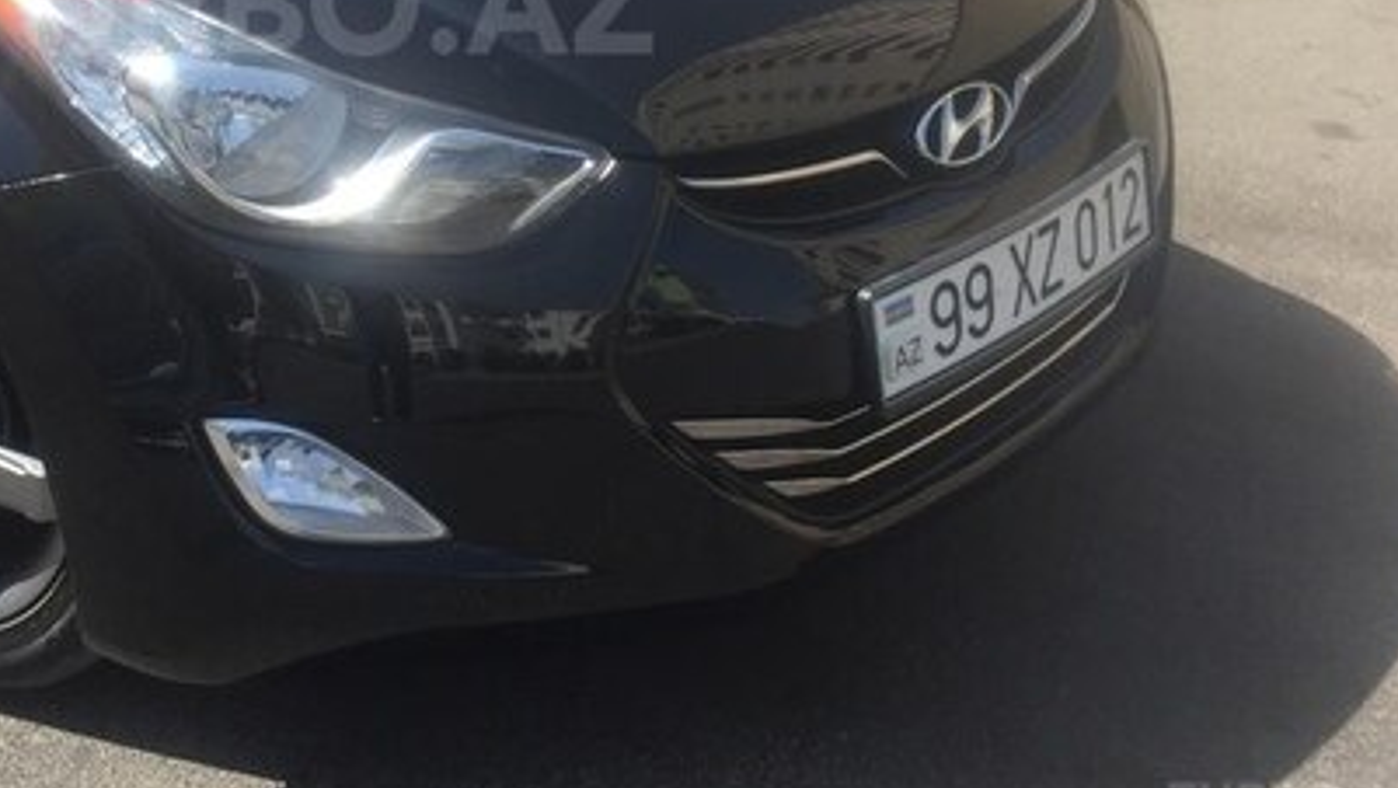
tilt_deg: -18.1
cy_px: 2
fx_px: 1929
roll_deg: +0.6
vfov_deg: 22.2
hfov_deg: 38.5
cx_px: 296
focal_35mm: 52
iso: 32
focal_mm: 4.15
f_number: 2.2
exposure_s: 1/964
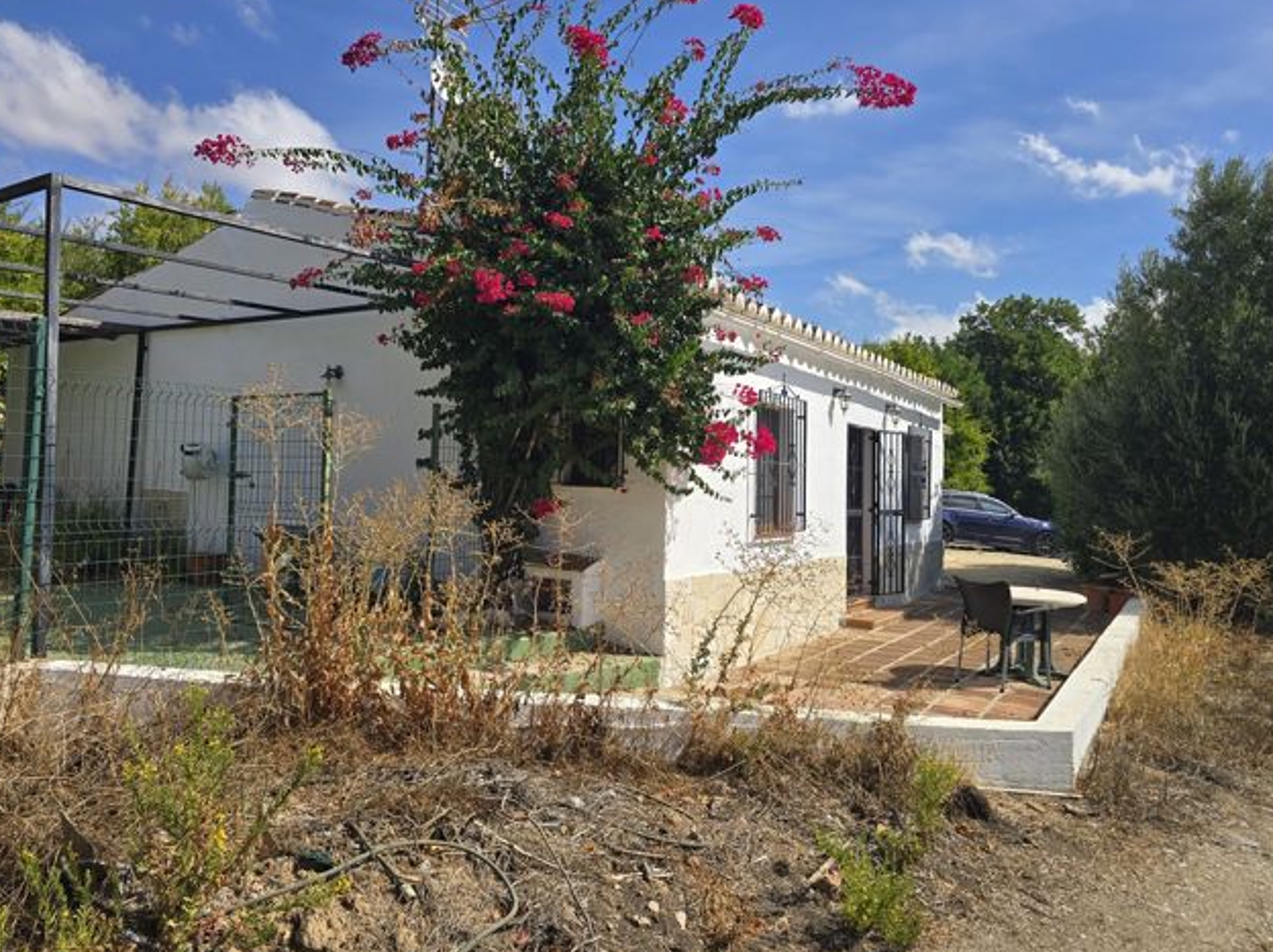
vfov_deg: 53.0
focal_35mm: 26
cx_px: 595
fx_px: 955
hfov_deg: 67.3
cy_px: 444
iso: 12
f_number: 1.7
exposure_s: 1/984
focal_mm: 6.3
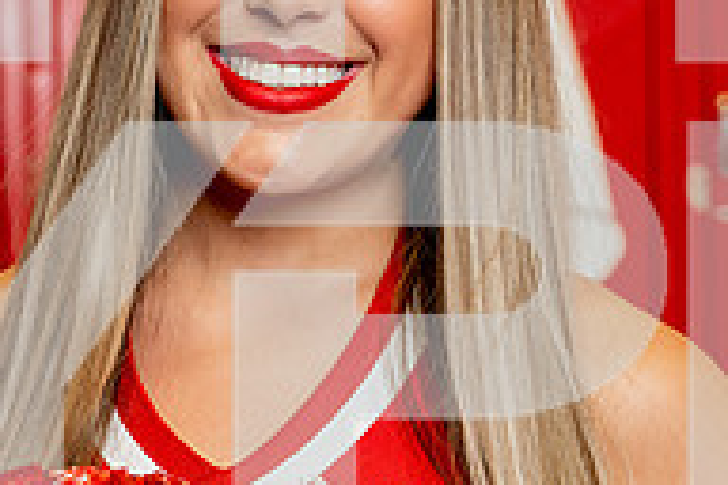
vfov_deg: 8.9
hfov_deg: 13.3
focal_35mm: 154
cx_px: 159
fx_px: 3114
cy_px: 324
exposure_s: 1/250
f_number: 4
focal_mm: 51
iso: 800
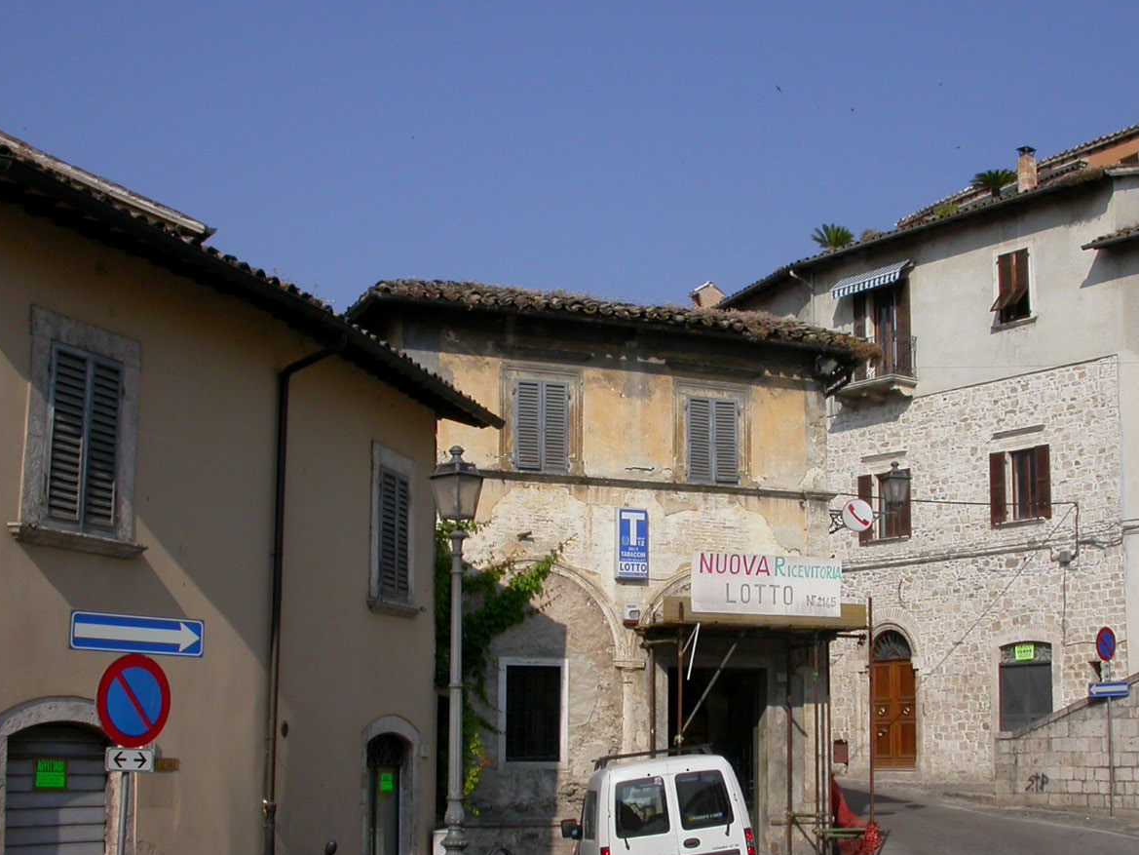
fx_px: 1711
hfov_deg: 36.7
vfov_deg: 27.9
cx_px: 664
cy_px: 530
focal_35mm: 52
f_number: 7.5
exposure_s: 1/482
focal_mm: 7.85
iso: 100
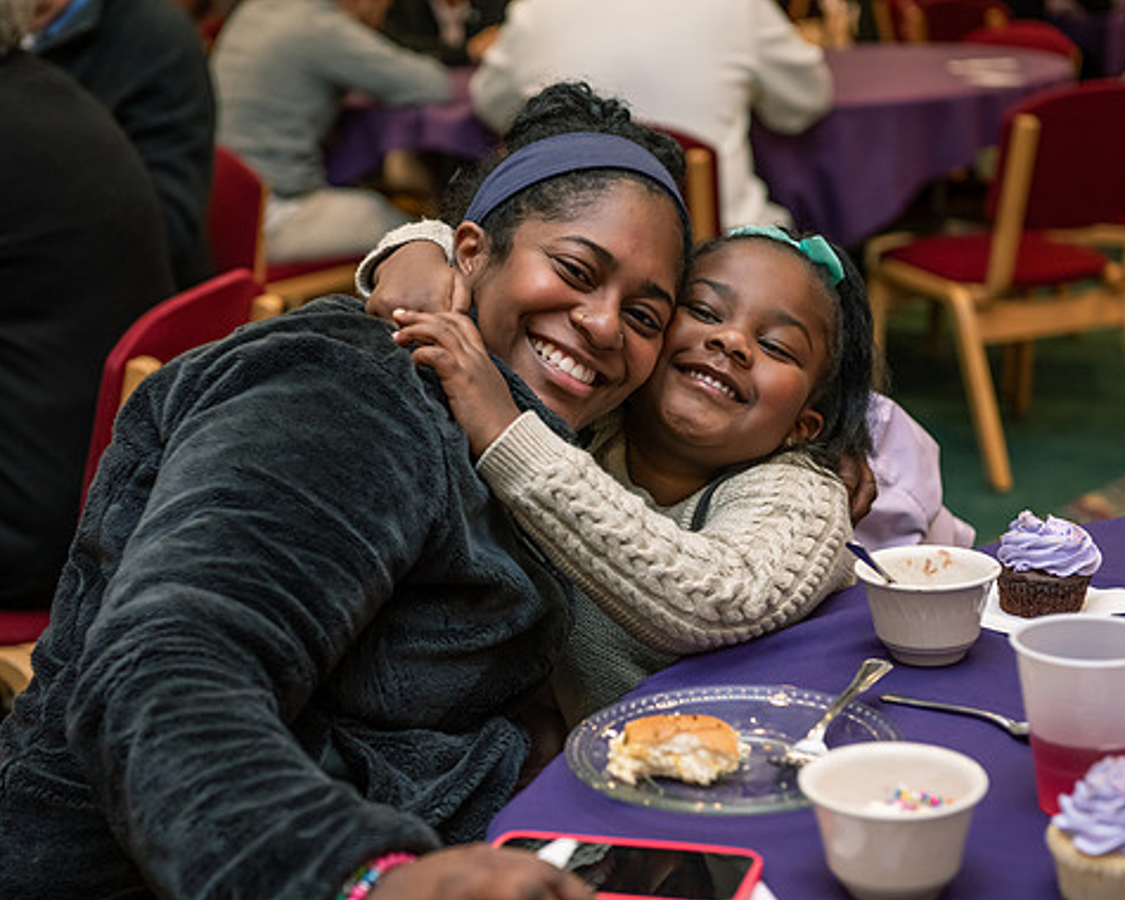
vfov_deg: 21.6
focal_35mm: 71
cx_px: 585
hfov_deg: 26.8
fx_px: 2364
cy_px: 451
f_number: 3.5
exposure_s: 1/125
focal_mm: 62
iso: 1250
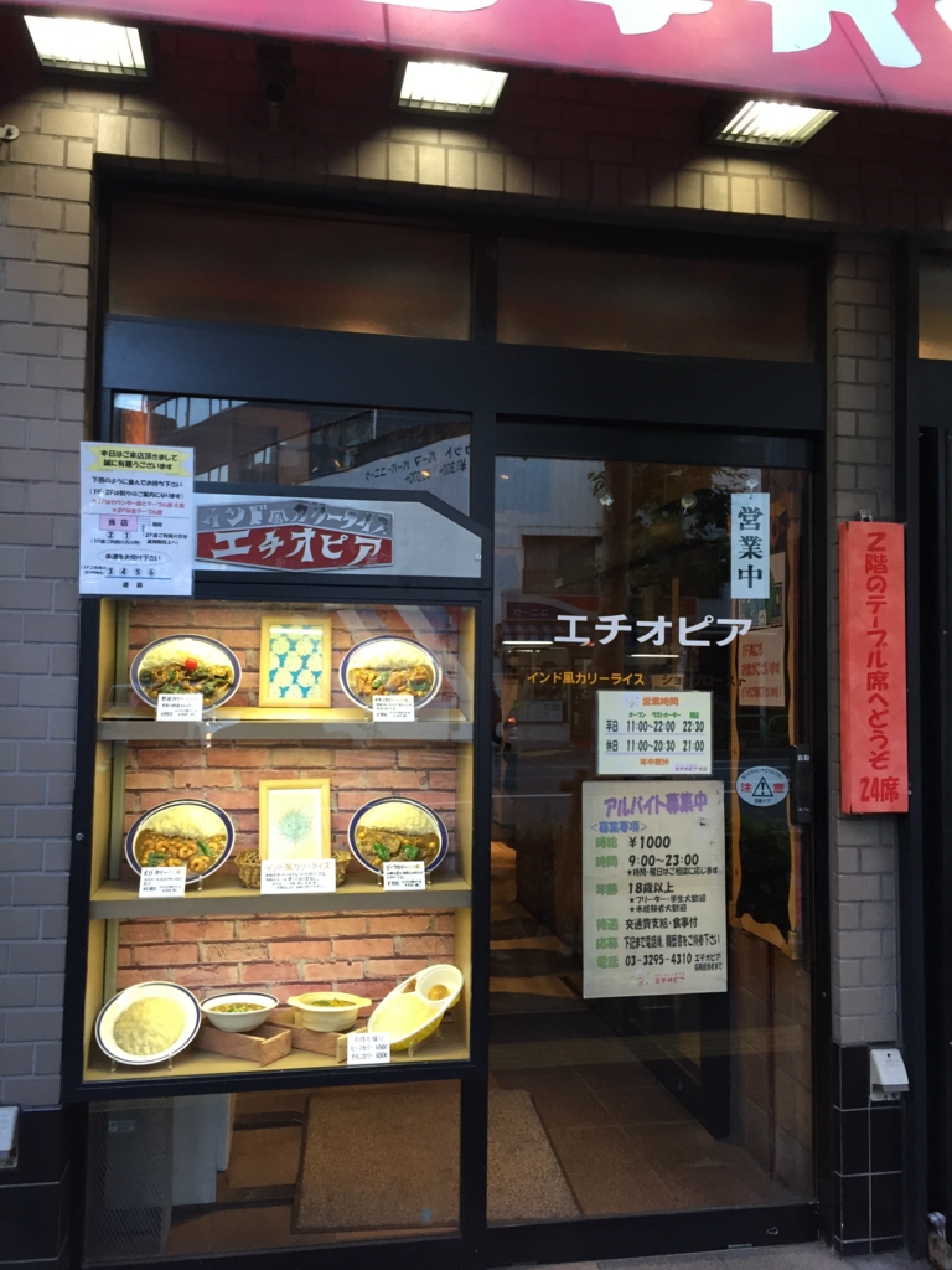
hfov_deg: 48.2
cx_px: 476
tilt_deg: +2.6
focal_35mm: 29
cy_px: 635
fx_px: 1063
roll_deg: -1.4
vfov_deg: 61.7
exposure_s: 1/30
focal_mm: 4.15
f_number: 2.2
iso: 50
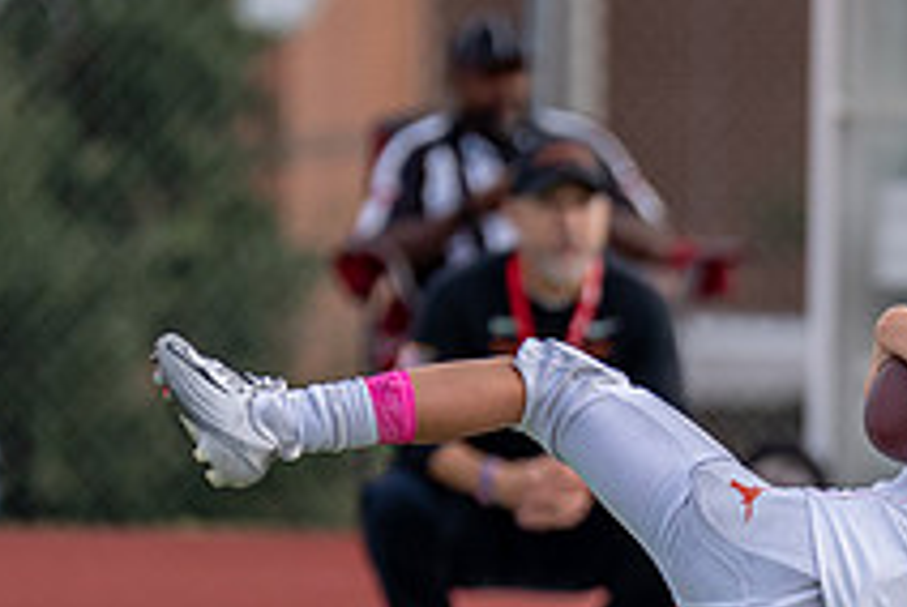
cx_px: 940
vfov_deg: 1.3
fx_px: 27348
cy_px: 462
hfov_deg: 1.9
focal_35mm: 1084
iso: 320
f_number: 2.8
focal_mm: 200
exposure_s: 1/2500
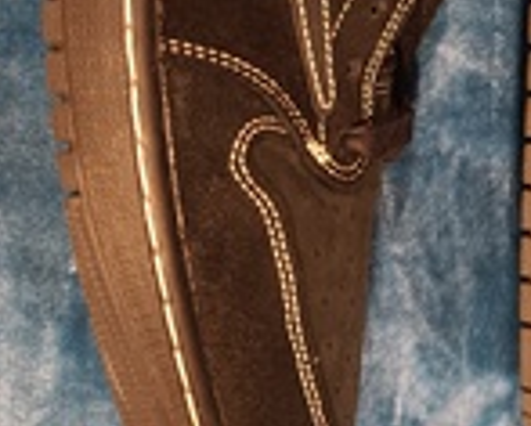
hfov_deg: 23.1
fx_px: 1227
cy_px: -90
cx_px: 574
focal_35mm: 78
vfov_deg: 18.6
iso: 1000
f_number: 1.6
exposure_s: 1/25
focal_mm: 6.57
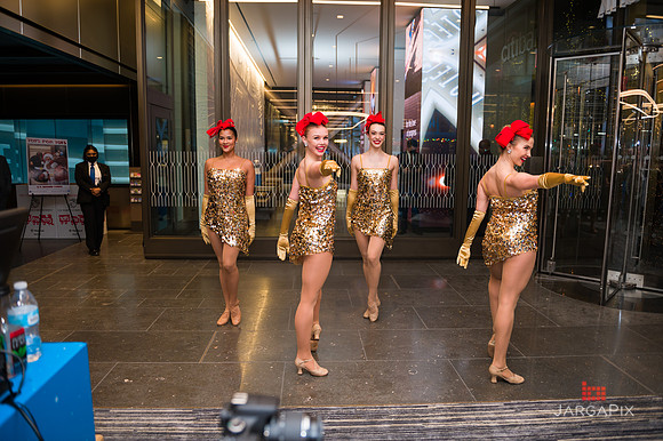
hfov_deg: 73.8
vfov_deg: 53.1
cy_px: 220
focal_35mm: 24
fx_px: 442
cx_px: 332
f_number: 3.2
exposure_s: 1/200
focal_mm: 24
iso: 400
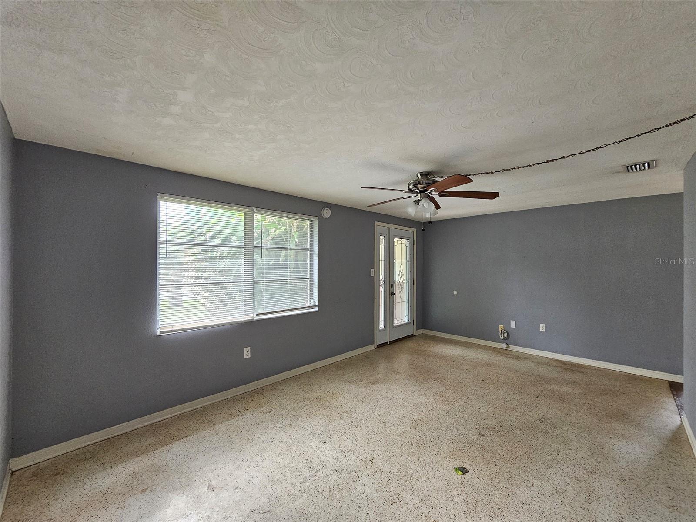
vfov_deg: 89.9
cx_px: 348
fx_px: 261
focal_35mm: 13
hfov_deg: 106.2
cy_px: 261
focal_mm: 2.2
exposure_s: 1/30
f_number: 2.2
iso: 400
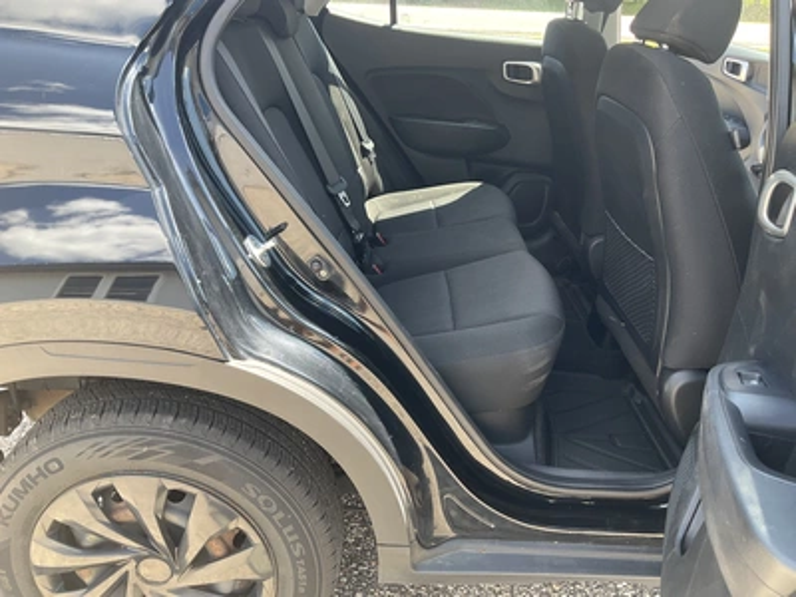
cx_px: 398
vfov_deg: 48.2
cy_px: 298
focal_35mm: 29
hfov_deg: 61.7
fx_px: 667
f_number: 1.8
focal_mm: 3
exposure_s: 1/122
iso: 32
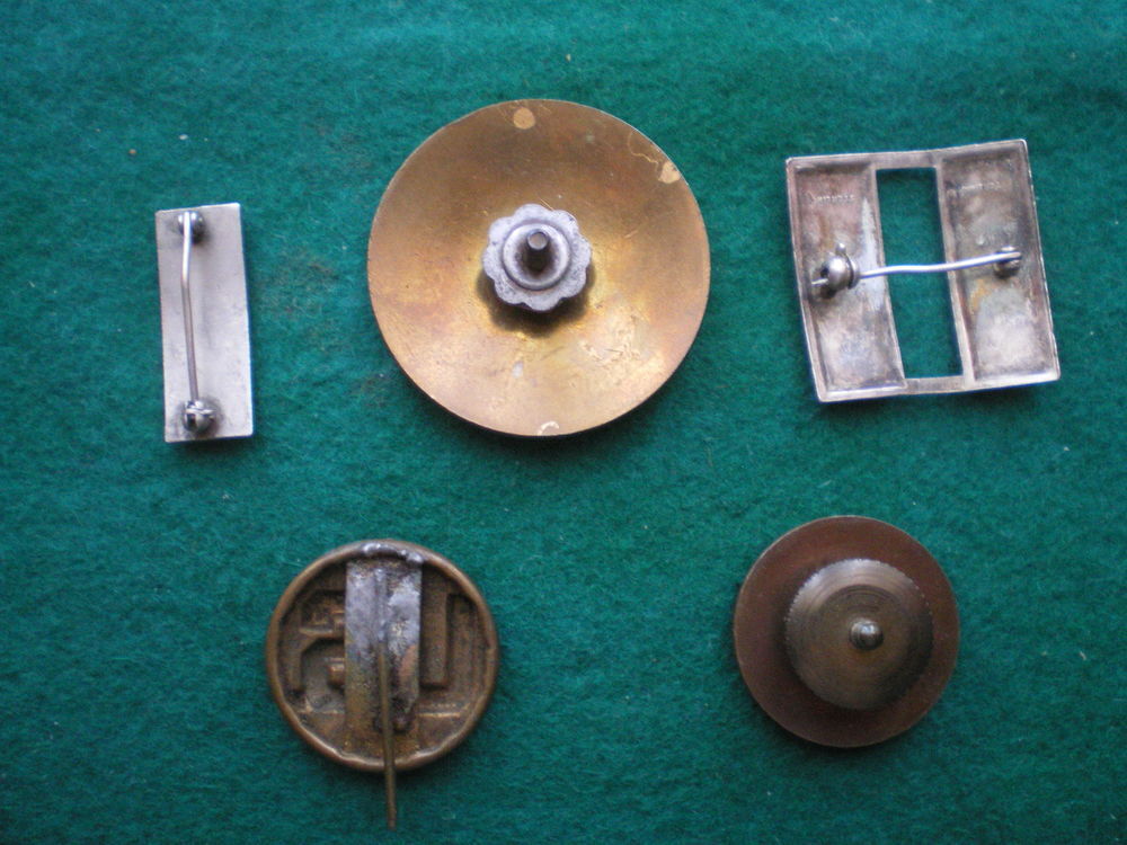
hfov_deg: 49.0
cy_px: 422
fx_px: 1237
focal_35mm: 38
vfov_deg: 37.7
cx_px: 564
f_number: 3.1
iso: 400
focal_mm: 6.3
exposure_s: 1/30
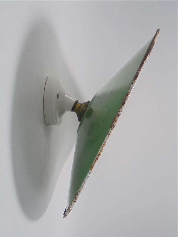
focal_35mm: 29
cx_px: 89
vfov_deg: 61.7
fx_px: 199
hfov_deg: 48.2
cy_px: 118
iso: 100
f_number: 3.7
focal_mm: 5.3
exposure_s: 1/80
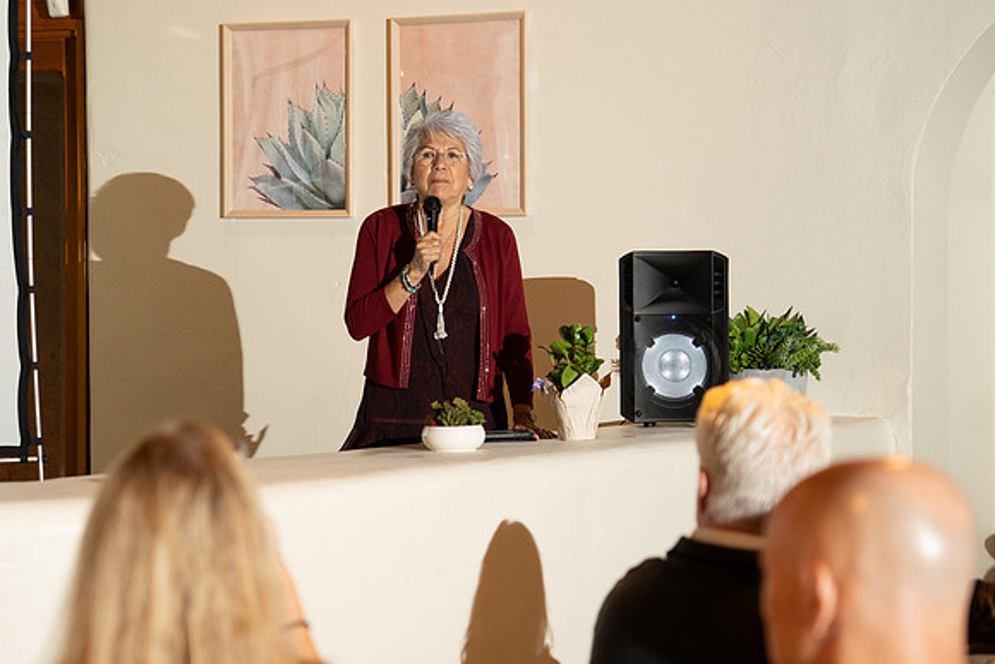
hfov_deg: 19.5
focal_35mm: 105
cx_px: 498
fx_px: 2903
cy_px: 332
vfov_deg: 13.0
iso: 1600
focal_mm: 70
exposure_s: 1/125
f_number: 2.8
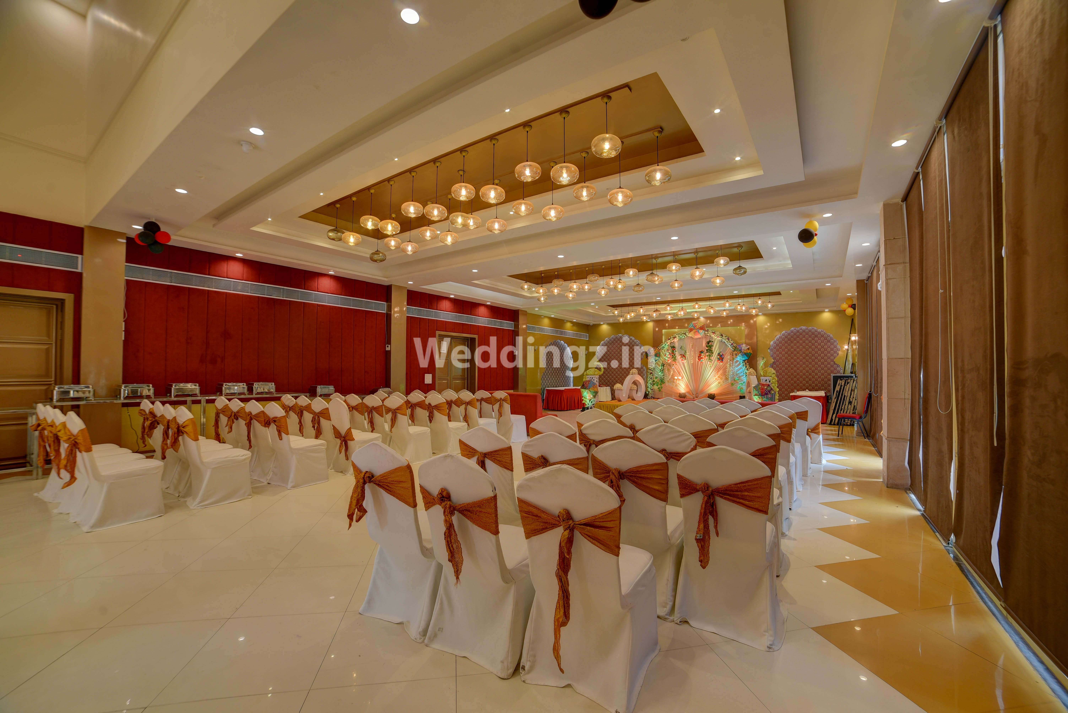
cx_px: 534
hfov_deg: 104.2
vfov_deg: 81.3
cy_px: 356
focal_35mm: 14
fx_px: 415
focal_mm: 14
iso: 400
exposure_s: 1/15
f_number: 9
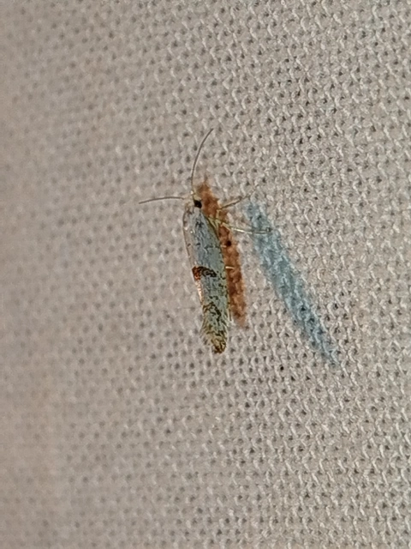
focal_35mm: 151
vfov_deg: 13.1
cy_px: 274
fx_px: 2390
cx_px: 206
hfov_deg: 9.8
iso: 64
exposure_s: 1/100
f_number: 1.7
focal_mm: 5.31
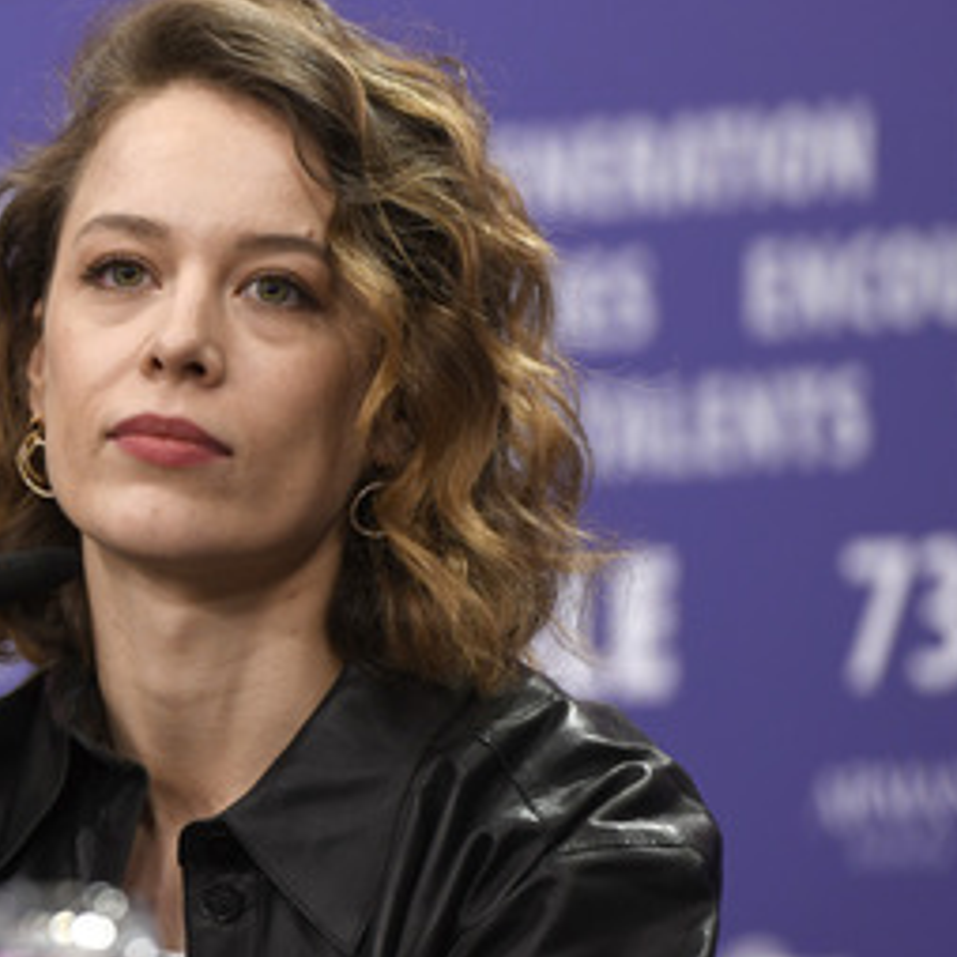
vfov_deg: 5.8
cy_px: 501
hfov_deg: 5.8
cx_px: 141
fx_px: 9415
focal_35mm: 301
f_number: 3.5
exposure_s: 1/250
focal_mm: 200
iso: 1000
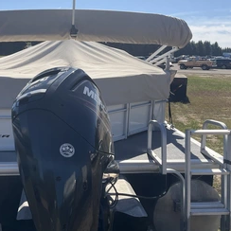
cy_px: 106
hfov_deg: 39.5
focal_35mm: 42
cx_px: 74
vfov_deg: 40.0
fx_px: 317
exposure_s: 1/2058
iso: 25
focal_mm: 3
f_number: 1.8
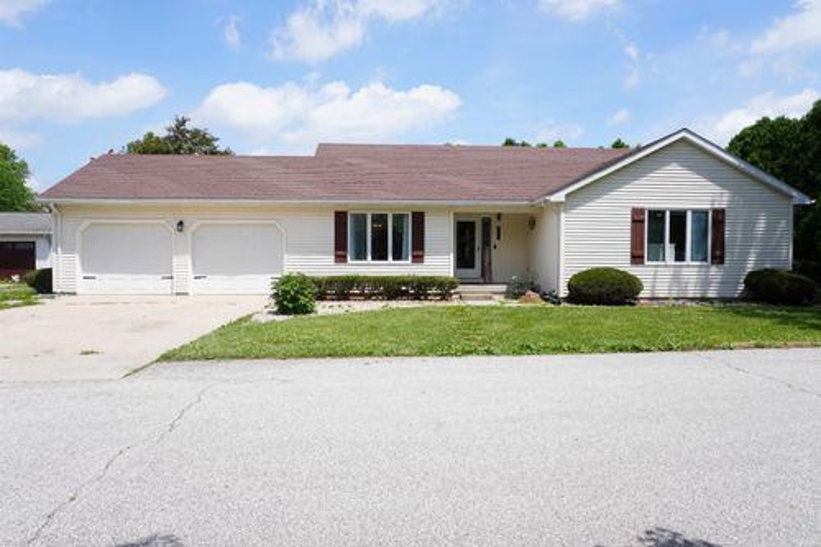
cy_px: 274
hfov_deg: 73.8
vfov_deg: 53.1
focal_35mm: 24
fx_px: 547
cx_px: 410
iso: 100
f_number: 10
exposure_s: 1/160
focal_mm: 16
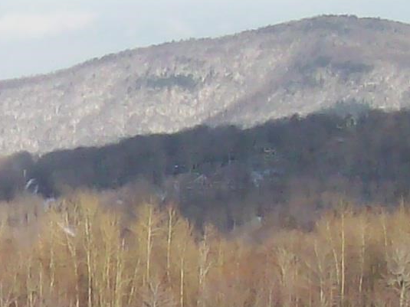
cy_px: 388
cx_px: -234
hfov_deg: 10.9
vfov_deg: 8.5
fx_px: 2049
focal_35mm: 173
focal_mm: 6
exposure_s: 1/263
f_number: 4.8
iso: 80
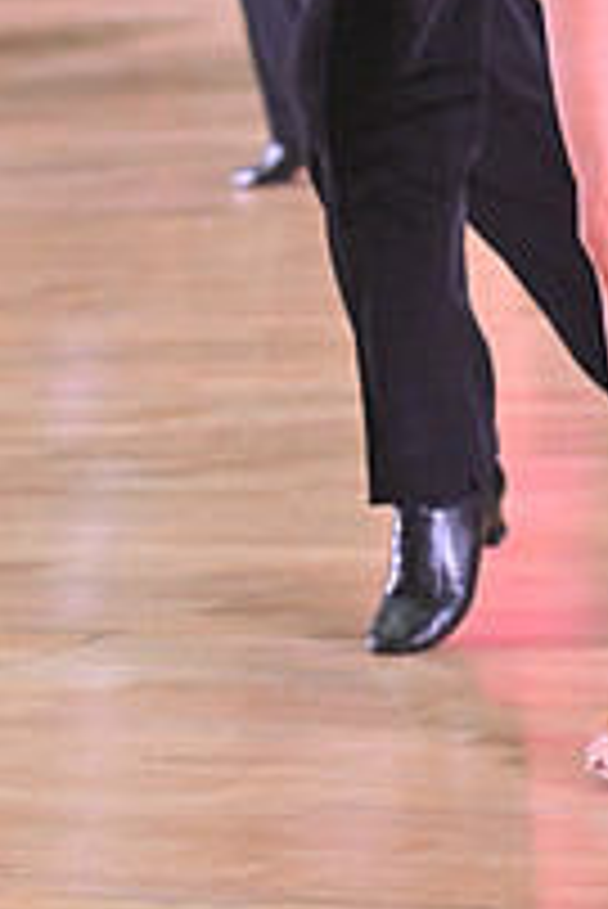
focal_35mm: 287
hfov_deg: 4.8
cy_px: -184
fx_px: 7258
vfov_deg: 7.1
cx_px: 543
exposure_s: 1/400
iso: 4000
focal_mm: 100
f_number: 4.5
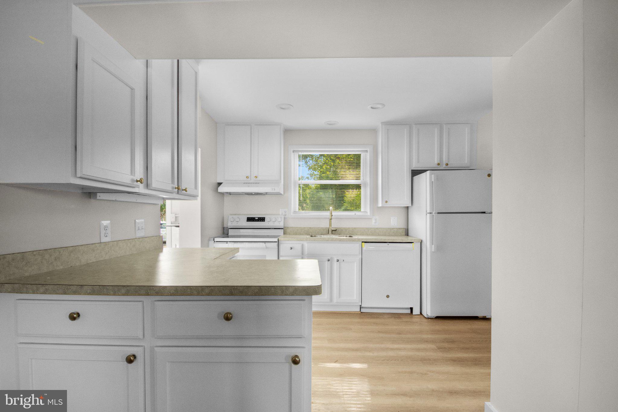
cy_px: 206
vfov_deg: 72.0
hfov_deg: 95.0
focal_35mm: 16
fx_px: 283
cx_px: 309
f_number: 8
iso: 1250
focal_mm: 11
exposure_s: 1/80
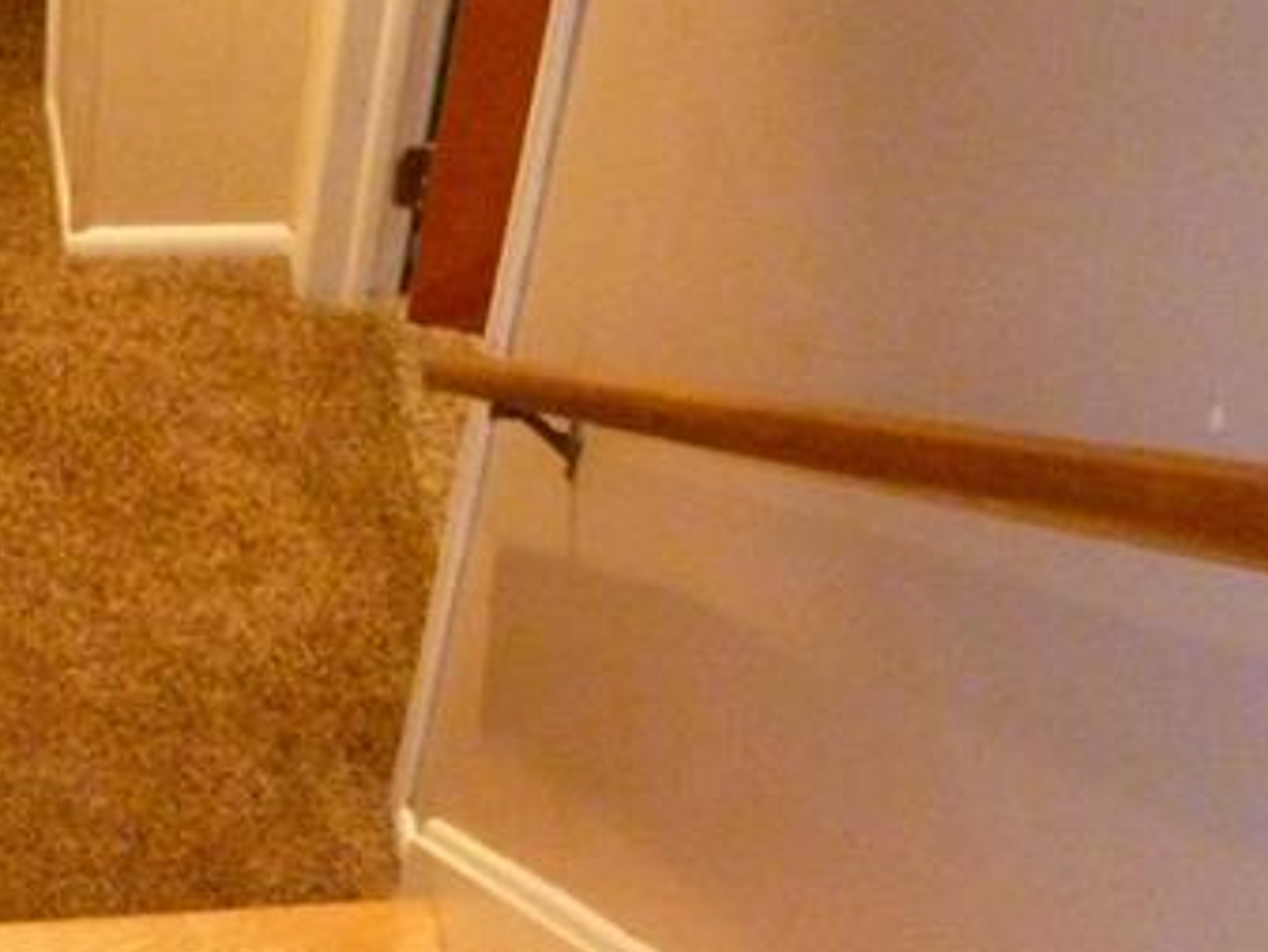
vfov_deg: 19.2
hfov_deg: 24.5
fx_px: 2785
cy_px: 798
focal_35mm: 76
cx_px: 0
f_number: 3.1
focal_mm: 4.5
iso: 800
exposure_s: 1/15
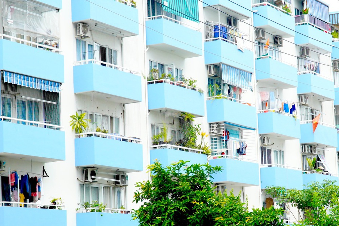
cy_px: 150
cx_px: 223
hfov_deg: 21.0
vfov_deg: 14.1
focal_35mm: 97
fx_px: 913
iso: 125
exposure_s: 1/250
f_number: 5
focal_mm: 30
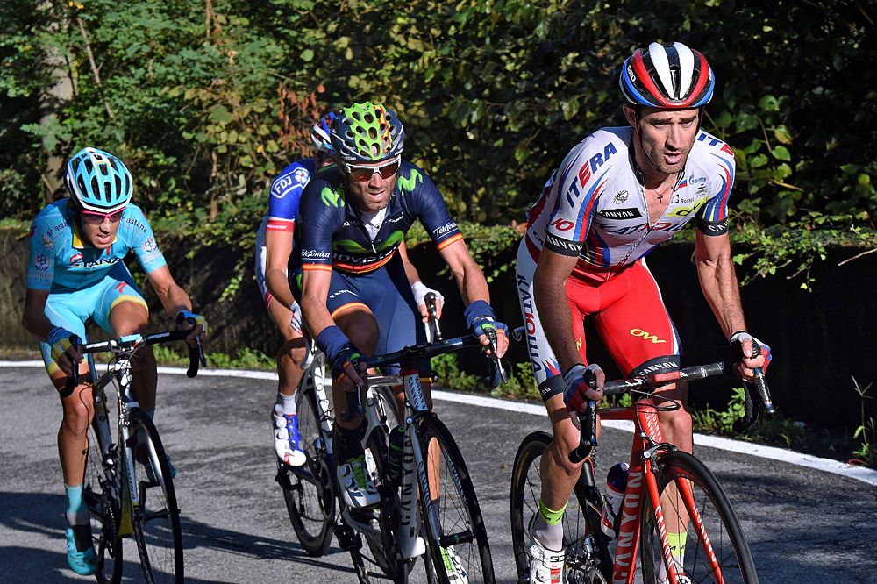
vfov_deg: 8.8
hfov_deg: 13.3
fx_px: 3775
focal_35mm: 155
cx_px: 438
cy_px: 292
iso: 1000
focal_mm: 155
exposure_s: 1/500
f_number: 16
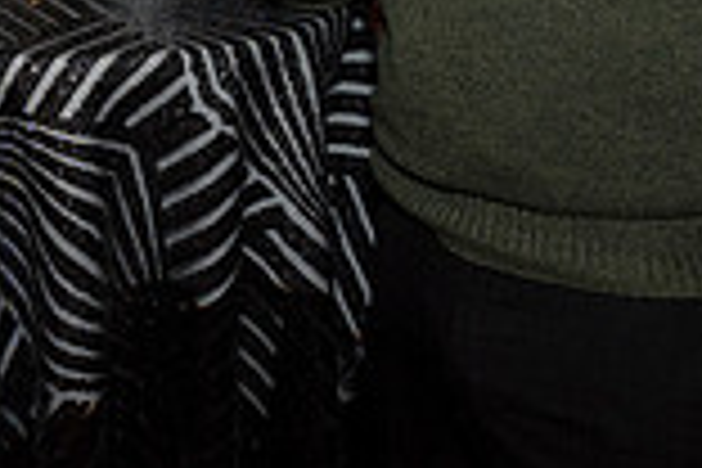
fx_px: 1833
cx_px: -20
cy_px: -362
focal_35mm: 94
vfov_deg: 13.2
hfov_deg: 20.9
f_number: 5
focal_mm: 24
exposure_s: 1/125
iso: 800
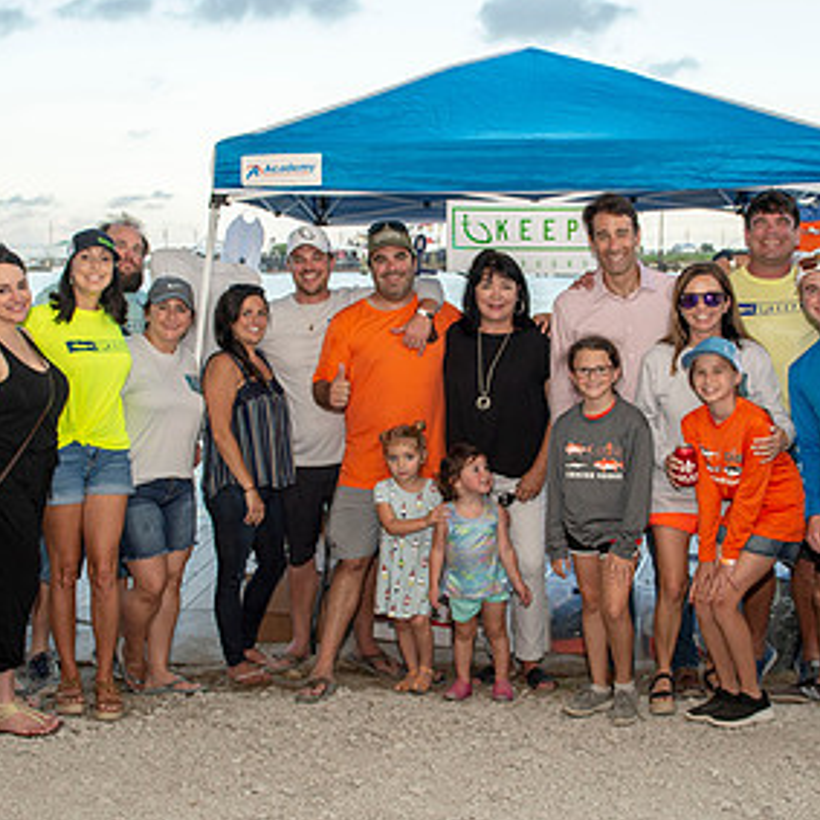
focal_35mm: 47
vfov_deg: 36.1
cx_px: 458
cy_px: 432
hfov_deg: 36.0
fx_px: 1260
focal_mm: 27
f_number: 5
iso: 200
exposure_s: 1/160
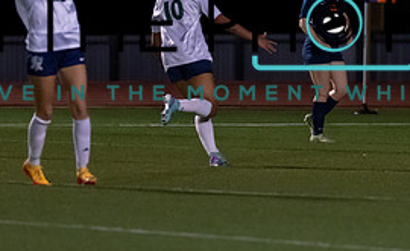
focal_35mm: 593
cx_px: 402
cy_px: 34
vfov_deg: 2.2
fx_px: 6585
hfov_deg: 3.6
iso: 4000
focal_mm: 200
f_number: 2.8
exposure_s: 1/1000
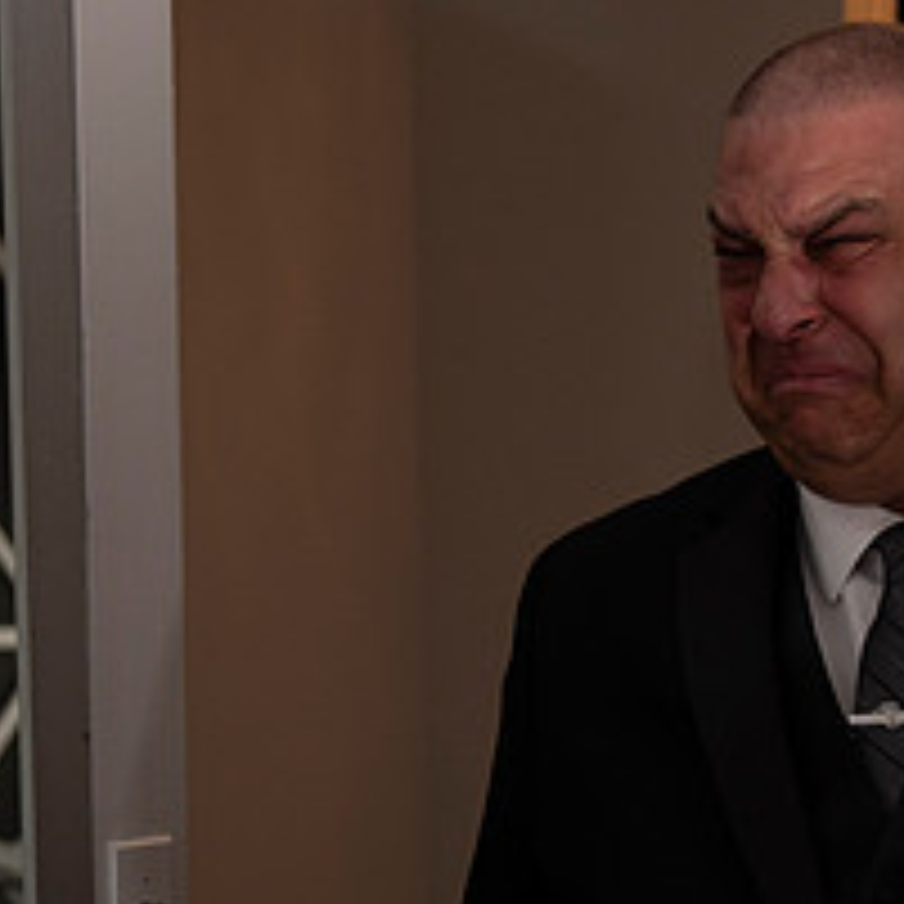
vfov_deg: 16.8
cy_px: 702
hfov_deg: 16.7
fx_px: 3043
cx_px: 810
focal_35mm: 103
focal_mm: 42
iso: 1600
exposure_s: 1/1600
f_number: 2.8
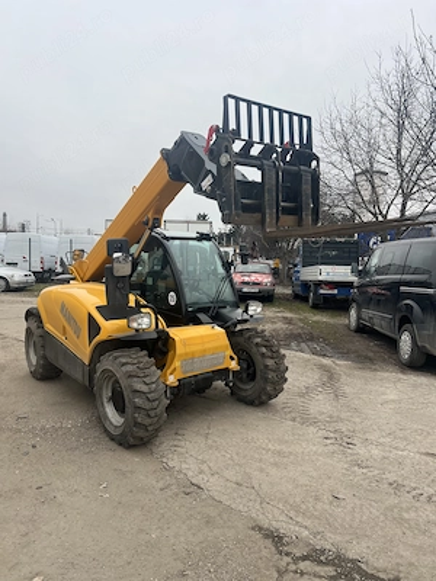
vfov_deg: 67.3
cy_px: 290
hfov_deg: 53.1
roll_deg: -1.8
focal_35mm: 26
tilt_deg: -2.6
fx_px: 437
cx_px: 218
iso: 50
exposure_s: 1/2045
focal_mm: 5.7
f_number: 1.5
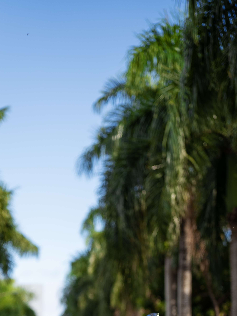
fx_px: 986
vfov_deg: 17.6
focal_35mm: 108
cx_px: 52
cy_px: 342
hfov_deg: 13.6
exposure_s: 1/1000
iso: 100
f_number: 2
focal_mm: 50
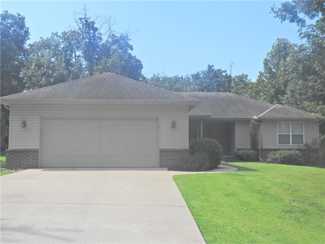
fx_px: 329
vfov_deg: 40.7
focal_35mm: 35
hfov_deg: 52.6
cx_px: 162
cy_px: 122
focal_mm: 6.3
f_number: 5.3
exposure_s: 1/1600
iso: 400
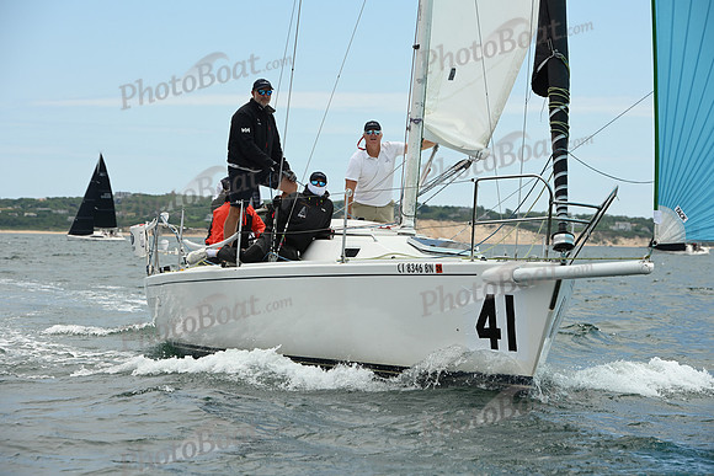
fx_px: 2876
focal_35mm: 145
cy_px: 238
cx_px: 357
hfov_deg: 14.2
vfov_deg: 9.5
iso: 320
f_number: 9
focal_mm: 145
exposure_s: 1/1000
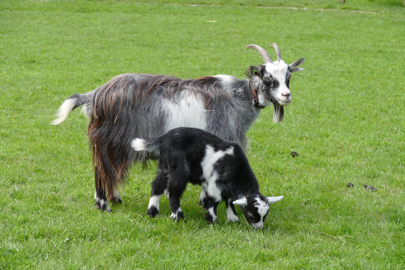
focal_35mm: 126
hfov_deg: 16.3
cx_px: 202
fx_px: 1417
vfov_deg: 10.9
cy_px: 135
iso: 125
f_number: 3.9
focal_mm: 45.89
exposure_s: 1/320
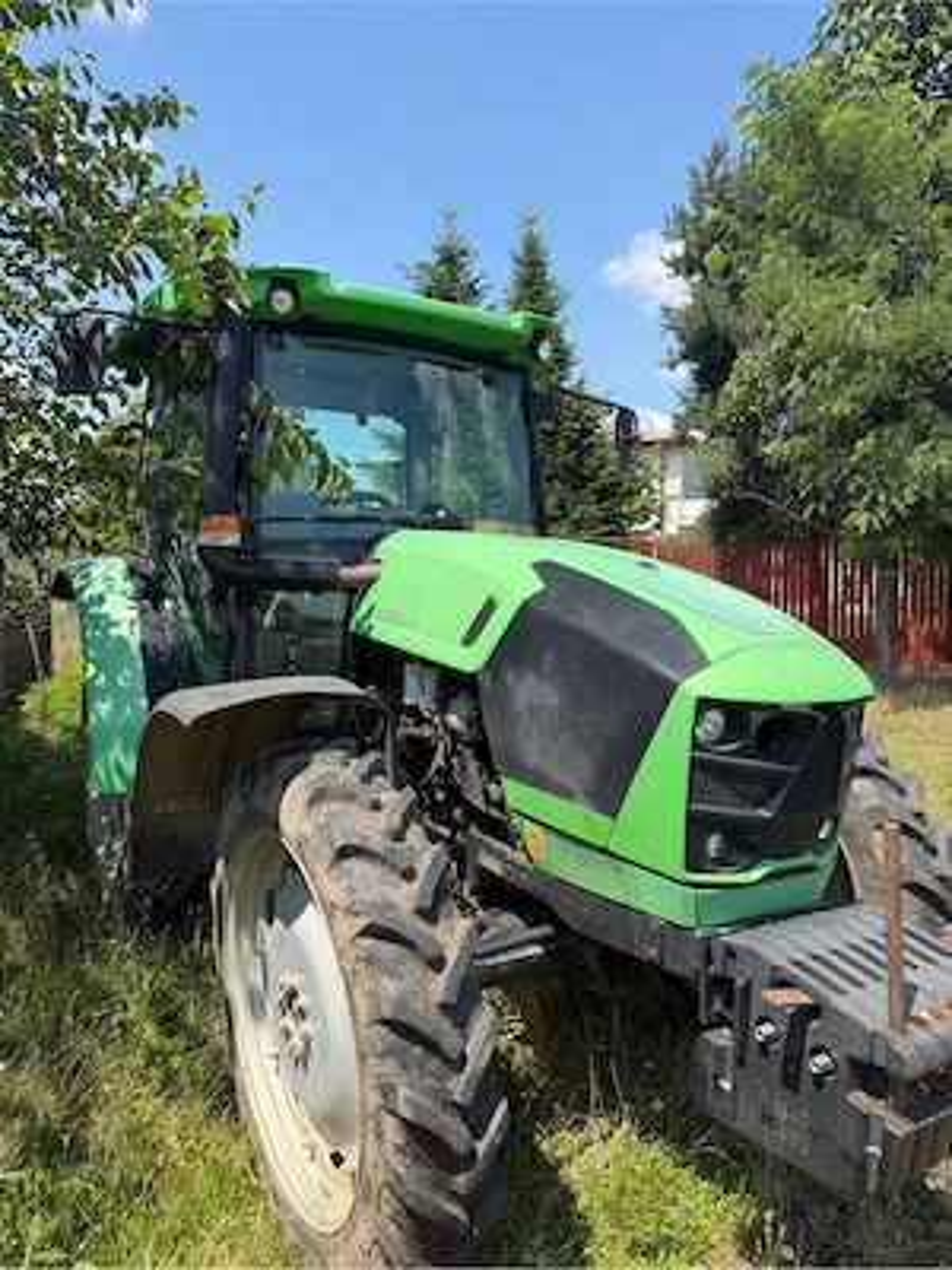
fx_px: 880
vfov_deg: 71.6
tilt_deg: -3.5
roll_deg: +0.3
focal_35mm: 24
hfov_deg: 56.8
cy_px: 635
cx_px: 476
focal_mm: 6.76
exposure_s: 1/2801
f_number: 1.78
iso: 80
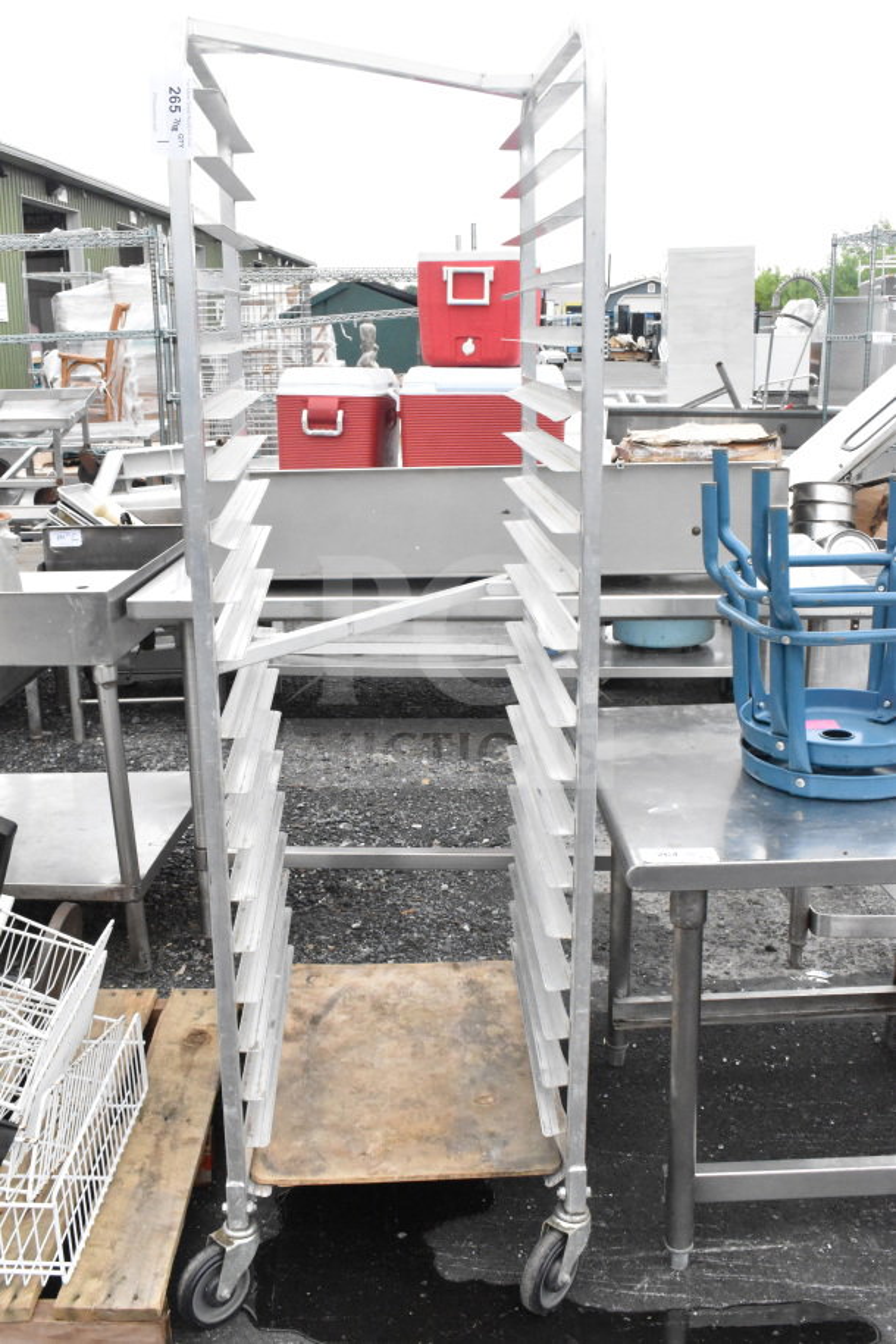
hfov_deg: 36.9
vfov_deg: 53.1
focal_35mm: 36
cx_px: 448
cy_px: 672
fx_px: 1344
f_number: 14
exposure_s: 1/800
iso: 6400
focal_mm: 24
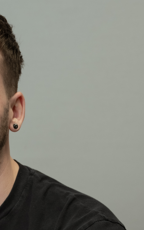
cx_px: -38
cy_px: 177
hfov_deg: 8.7
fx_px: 929
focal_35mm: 148
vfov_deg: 14.1
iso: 640
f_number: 4
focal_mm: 47
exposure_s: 1/250
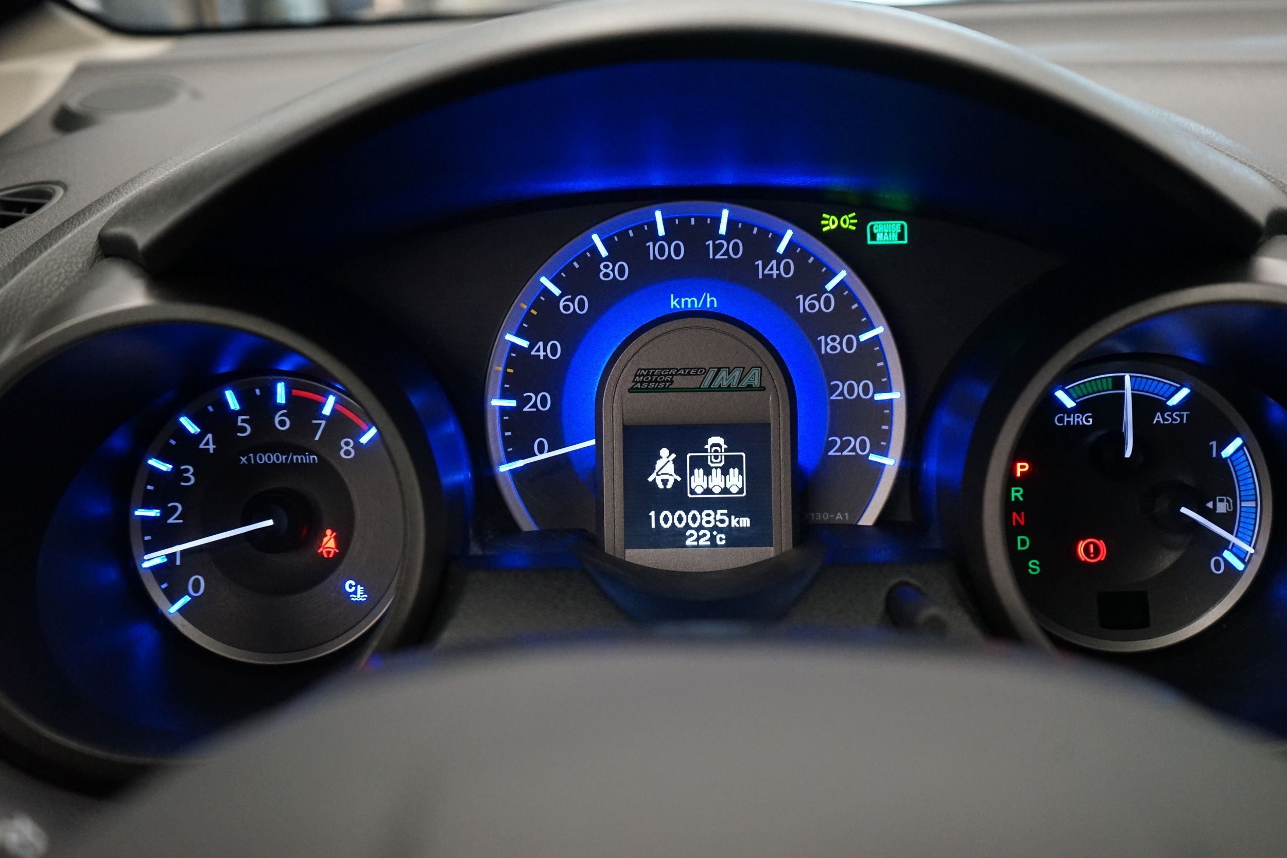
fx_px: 1323
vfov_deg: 35.9
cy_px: 429
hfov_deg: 51.9
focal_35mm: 37
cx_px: 644
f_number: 4
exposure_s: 1/160
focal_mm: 37
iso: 4000
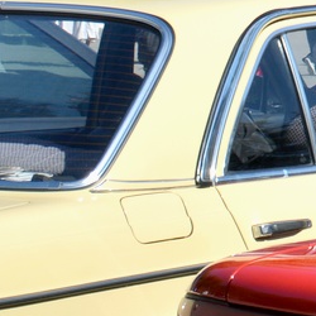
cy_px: 301
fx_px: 1735
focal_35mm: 168
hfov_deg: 9.0
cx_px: 857
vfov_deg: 10.3
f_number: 9
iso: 100
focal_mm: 22
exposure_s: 1/320
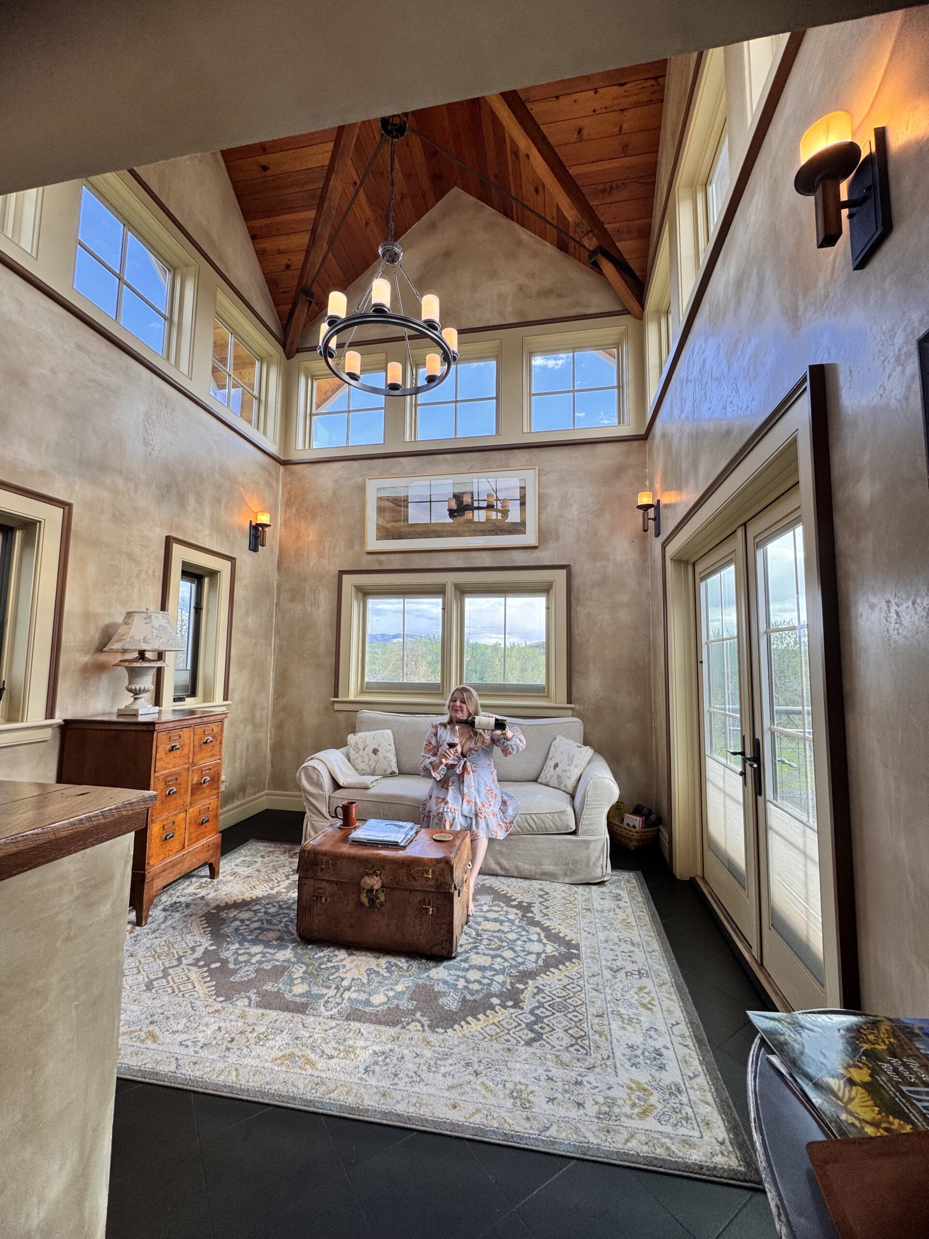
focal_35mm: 14
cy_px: 620
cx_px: 464
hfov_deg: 85.7
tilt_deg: +4.6
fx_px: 501
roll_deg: -0.2
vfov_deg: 102.1
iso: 64
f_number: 2.2
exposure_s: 1/120
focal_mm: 2.22
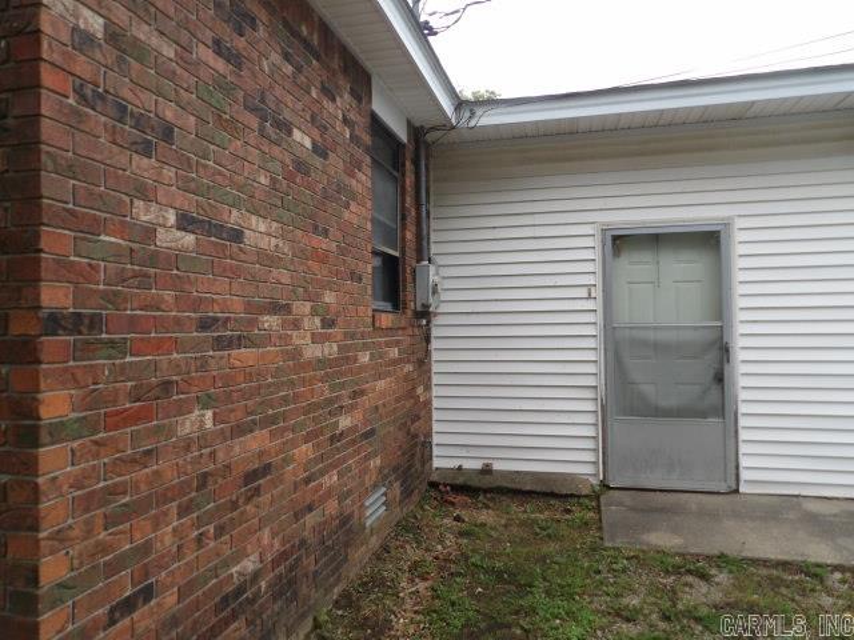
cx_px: 427
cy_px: 320
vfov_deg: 56.8
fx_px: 592
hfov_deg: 71.6
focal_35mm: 24
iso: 100
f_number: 3.2
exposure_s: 1/392
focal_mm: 4.3
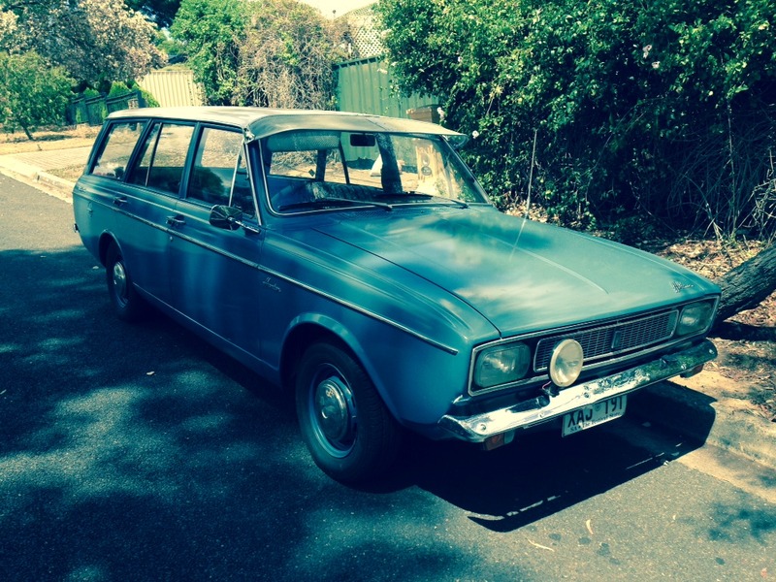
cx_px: 388
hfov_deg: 55.4
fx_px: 740
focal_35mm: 33
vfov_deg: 42.9
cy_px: 291
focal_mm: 4.12
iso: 50
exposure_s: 1/661
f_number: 2.4
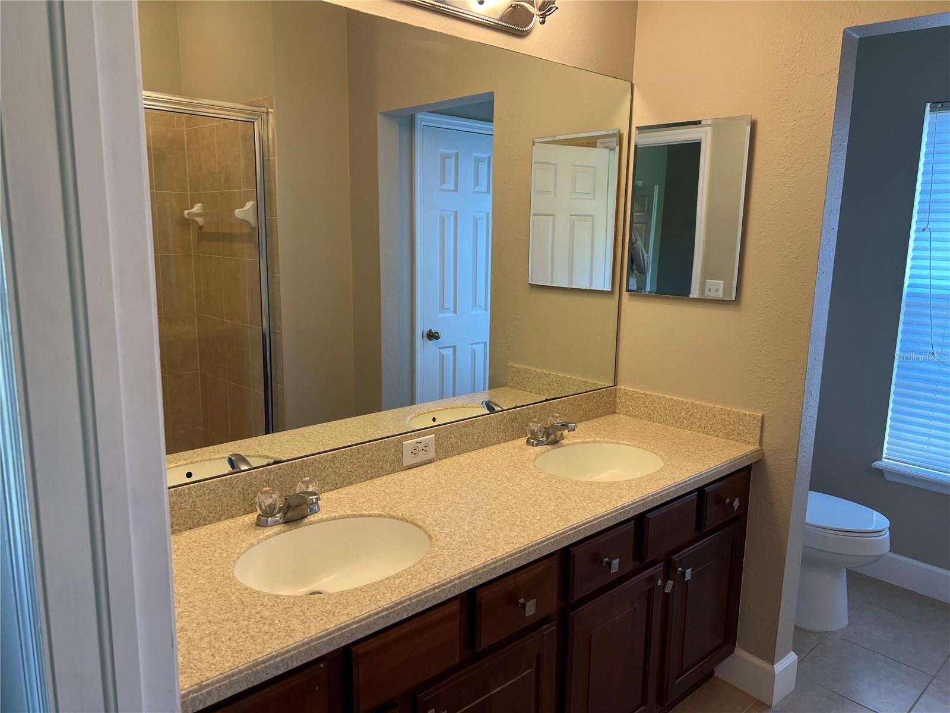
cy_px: 356
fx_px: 714
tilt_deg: -11.1
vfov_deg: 53.1
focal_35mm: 26
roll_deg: -0.5
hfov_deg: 67.3
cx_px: 475
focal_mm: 5.7
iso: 125
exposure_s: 1/120
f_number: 1.5
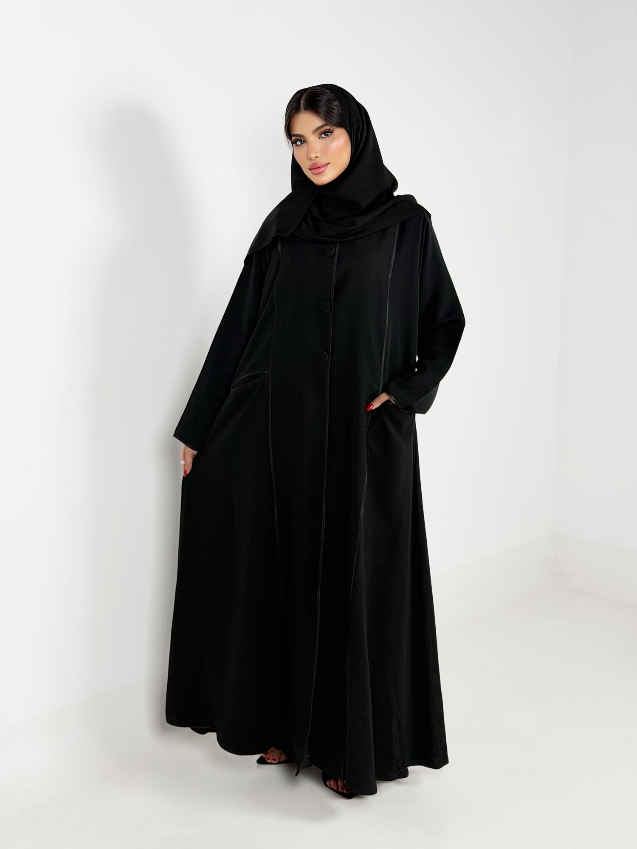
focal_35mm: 48
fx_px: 1178
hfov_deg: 30.3
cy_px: 424
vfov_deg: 39.7
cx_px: 318
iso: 50
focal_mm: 6.76
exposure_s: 1/144
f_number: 1.78
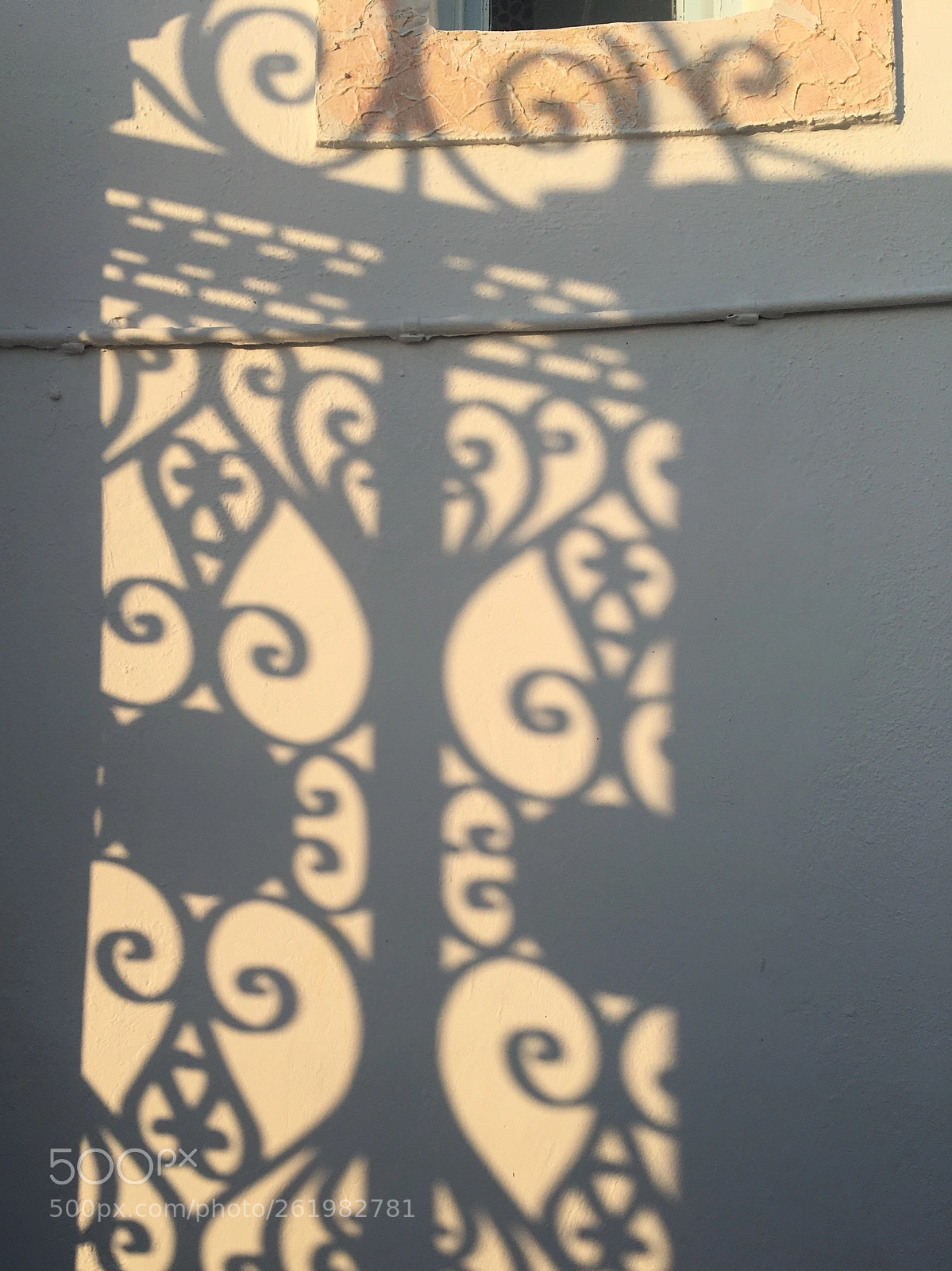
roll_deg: -0.4
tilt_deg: +1.4
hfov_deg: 48.2
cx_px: 476
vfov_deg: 61.7
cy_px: 636
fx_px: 1064
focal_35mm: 29
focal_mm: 4.15
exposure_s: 1/1637
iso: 25
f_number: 2.2
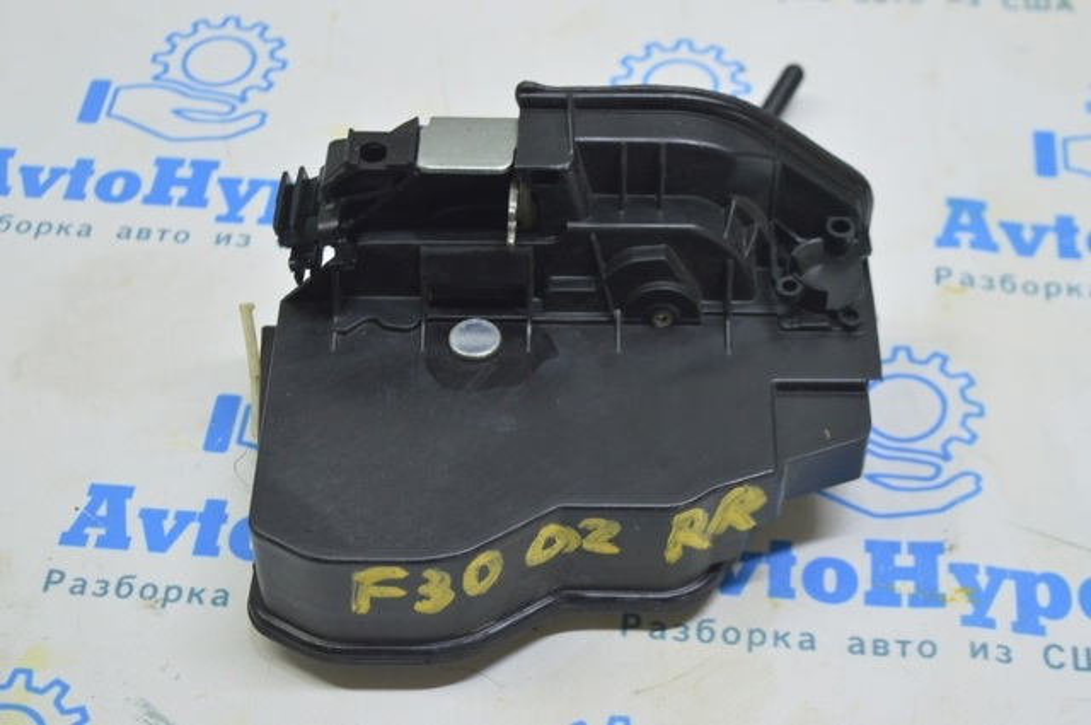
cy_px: 362
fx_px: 1907
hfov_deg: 31.9
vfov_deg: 21.5
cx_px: 546
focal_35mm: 63
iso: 400
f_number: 5.6
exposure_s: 1/20
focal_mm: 42
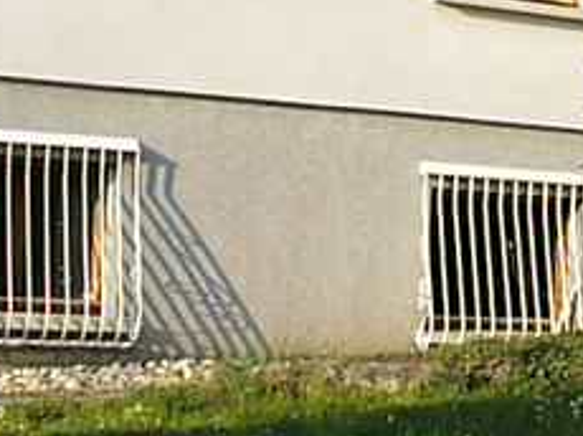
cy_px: 155
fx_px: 1733
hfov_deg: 19.0
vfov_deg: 14.3
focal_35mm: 103
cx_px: 408
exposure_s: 1/1300
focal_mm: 6.1
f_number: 5.6
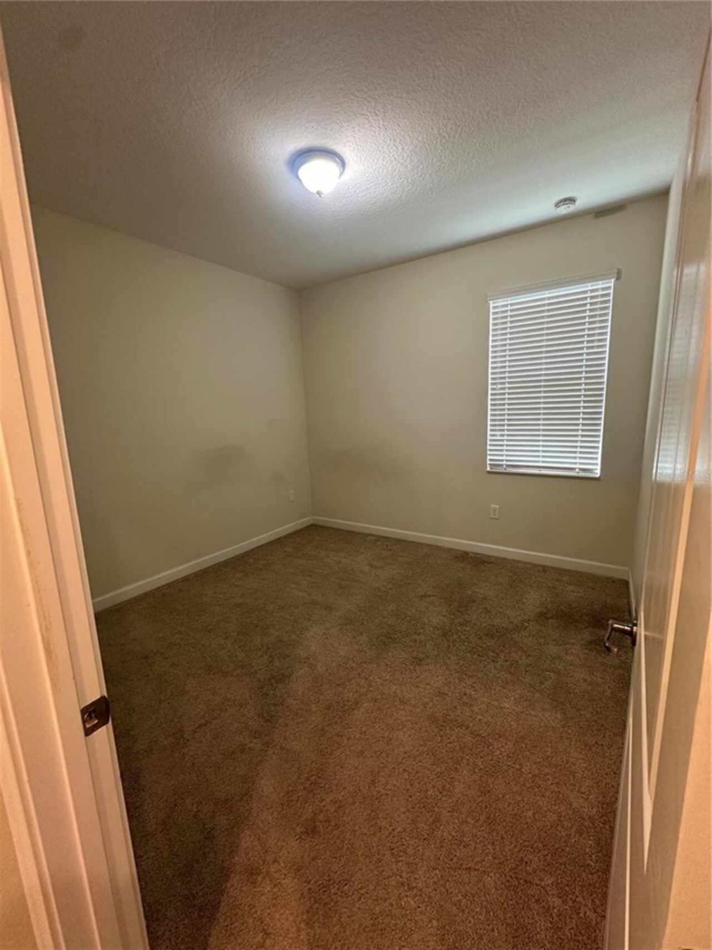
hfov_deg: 85.7
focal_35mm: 14
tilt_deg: -8.5
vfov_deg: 102.1
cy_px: 475
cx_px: 356
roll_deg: +1.6
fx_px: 384
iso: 250
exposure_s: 1/60
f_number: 2.2
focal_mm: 2.22
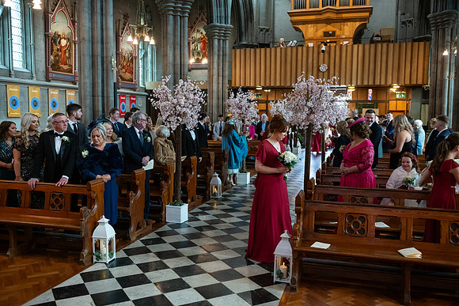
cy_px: 153
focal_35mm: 34
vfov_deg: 38.9
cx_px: 230
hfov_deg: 55.8
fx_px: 434
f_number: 3.5
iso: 1250
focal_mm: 34
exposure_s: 1/160
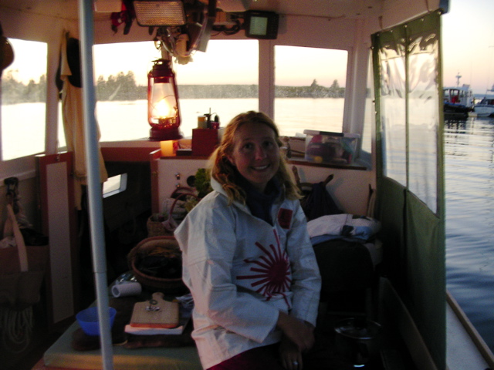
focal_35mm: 38
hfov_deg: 49.0
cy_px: 185
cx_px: 247
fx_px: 542
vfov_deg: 37.7
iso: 100
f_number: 3.5
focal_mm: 5.8
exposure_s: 1/4
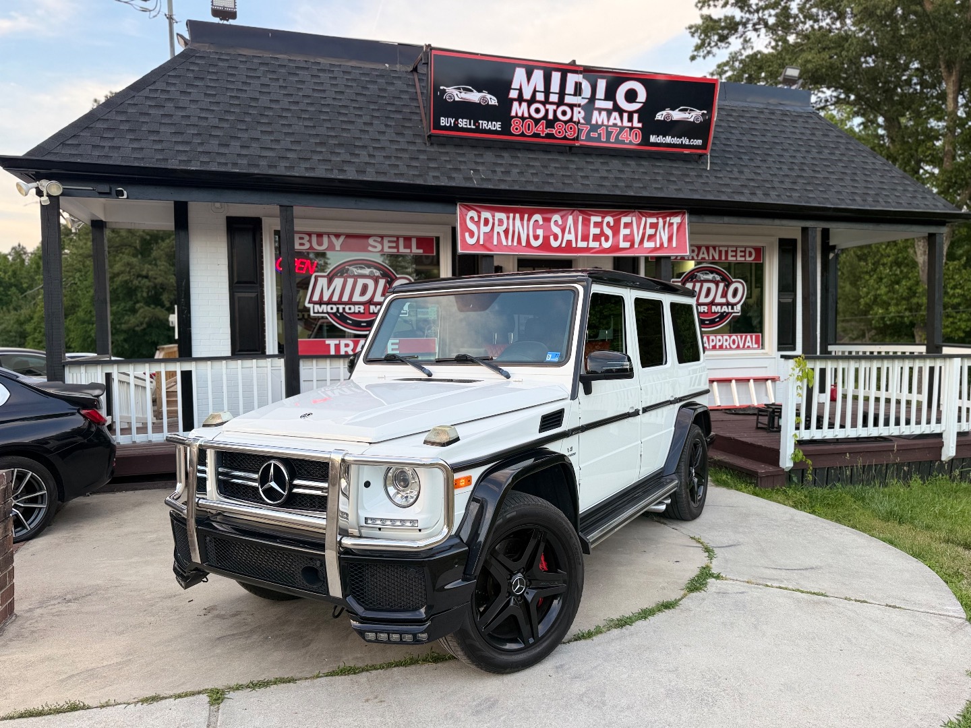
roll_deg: +0.8
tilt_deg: -1.5
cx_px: 486
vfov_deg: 56.8
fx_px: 673
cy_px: 364
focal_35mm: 24
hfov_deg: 71.6
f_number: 1.78
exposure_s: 1/169
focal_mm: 6.76
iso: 64
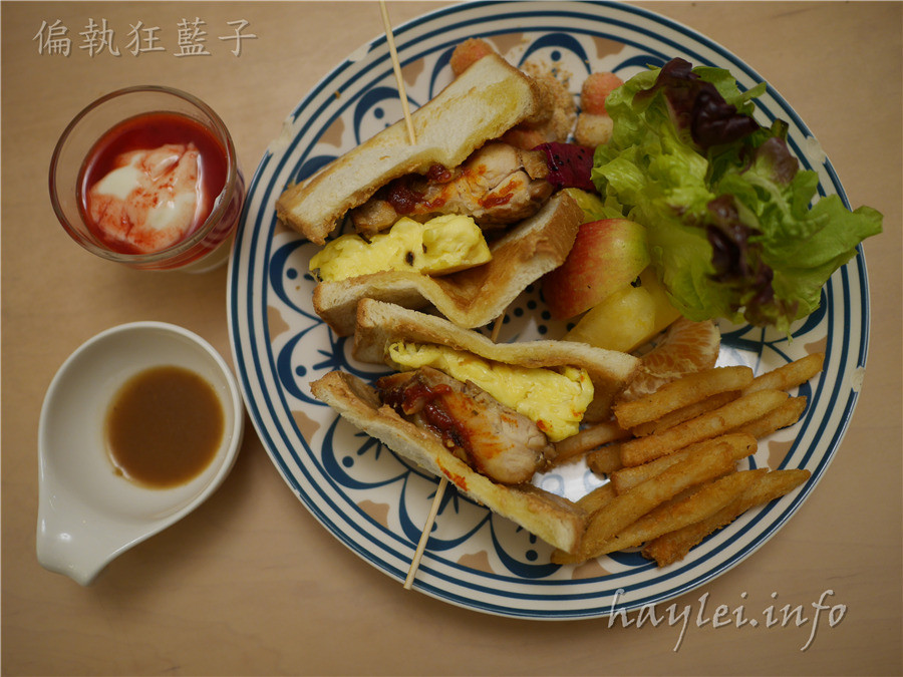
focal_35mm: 30
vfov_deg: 46.8
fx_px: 783
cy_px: 338
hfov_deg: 60.0
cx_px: 452
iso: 250
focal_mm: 15
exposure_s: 1/60
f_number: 1.7
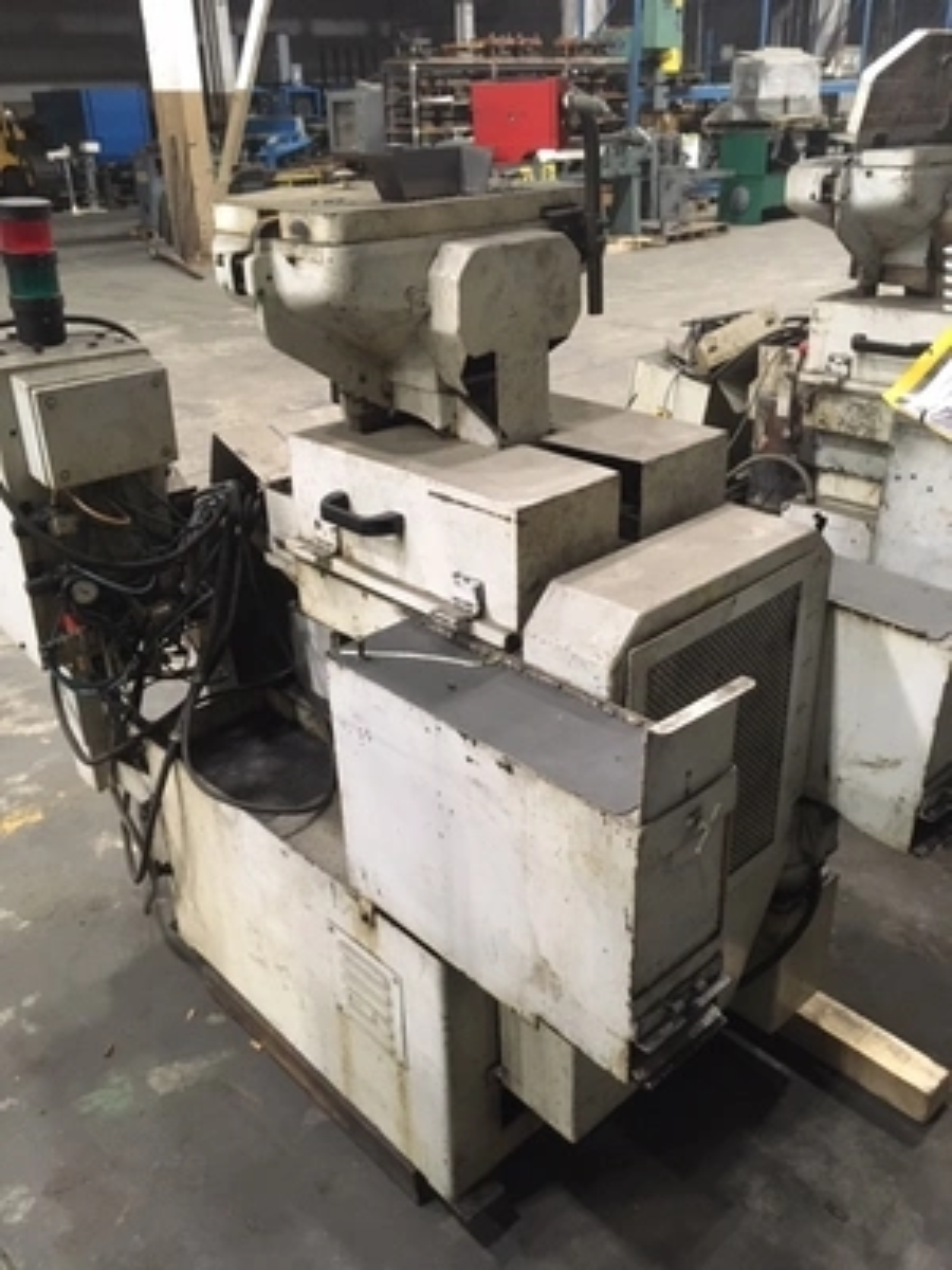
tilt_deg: -27.4
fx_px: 1063
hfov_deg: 48.2
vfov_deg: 61.7
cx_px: 476
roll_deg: +1.6
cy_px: 635
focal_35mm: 29
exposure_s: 1/15
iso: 250
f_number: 2.2
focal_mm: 4.15
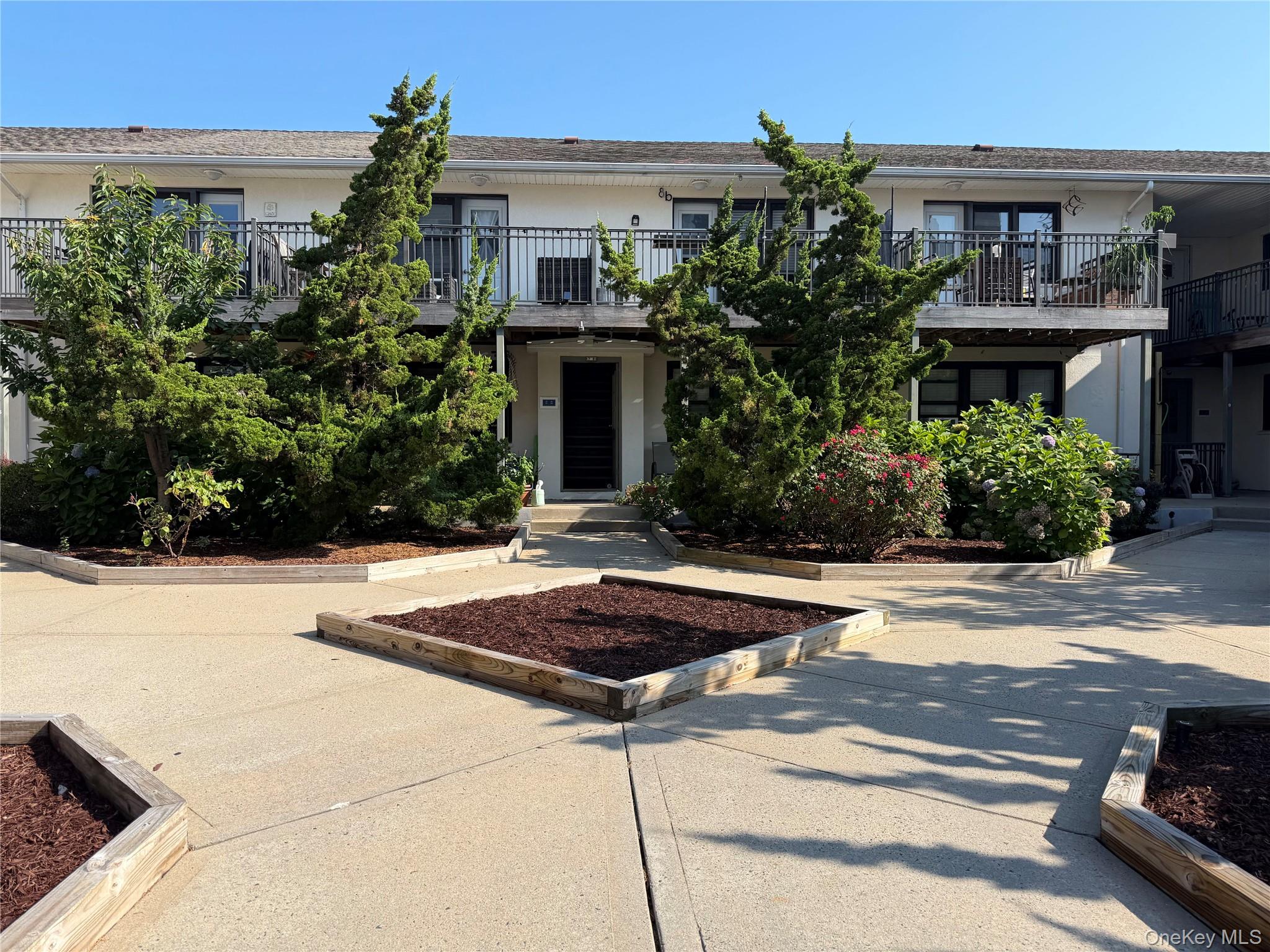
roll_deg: +0.0
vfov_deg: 56.8
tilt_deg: +0.2
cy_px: 476
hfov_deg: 71.6
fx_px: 881
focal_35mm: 24
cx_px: 635
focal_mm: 6.76
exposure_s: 1/2801
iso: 80
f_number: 1.78
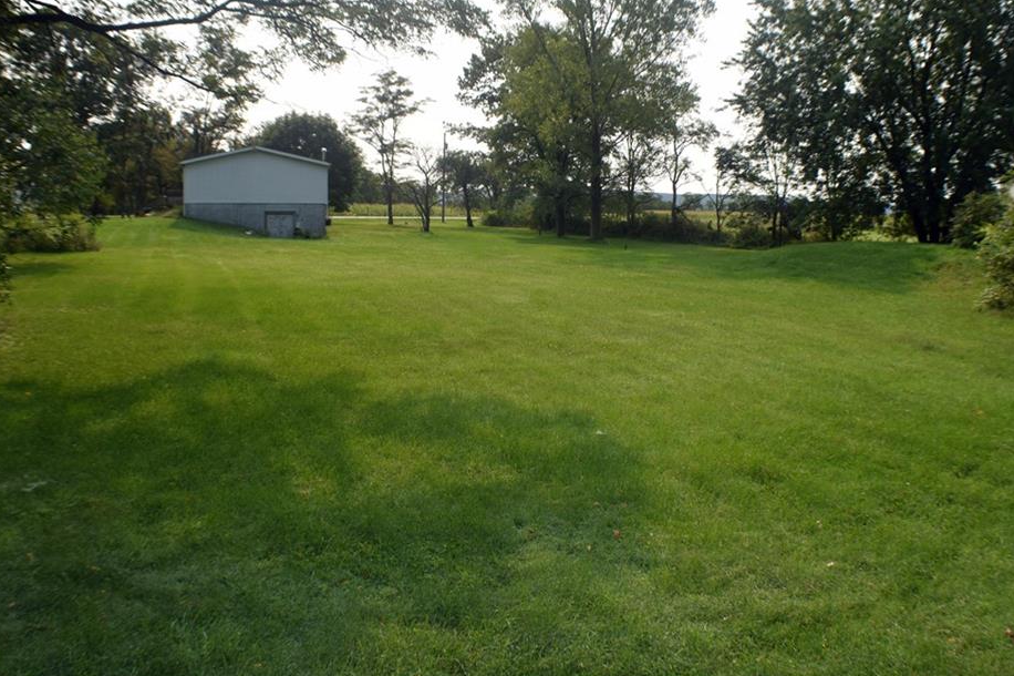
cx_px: 521
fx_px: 1086
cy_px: 318
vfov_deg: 34.5
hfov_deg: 50.1
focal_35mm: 39
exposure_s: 1/200
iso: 100
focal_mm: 23
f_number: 9
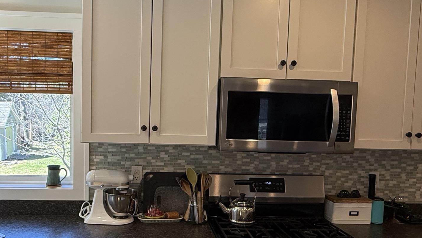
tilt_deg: -4.4
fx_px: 369
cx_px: 179
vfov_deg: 35.6
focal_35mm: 33
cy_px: 138
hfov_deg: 59.2
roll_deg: -1.9
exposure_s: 1/120
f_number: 2.2
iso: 125
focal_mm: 2.22
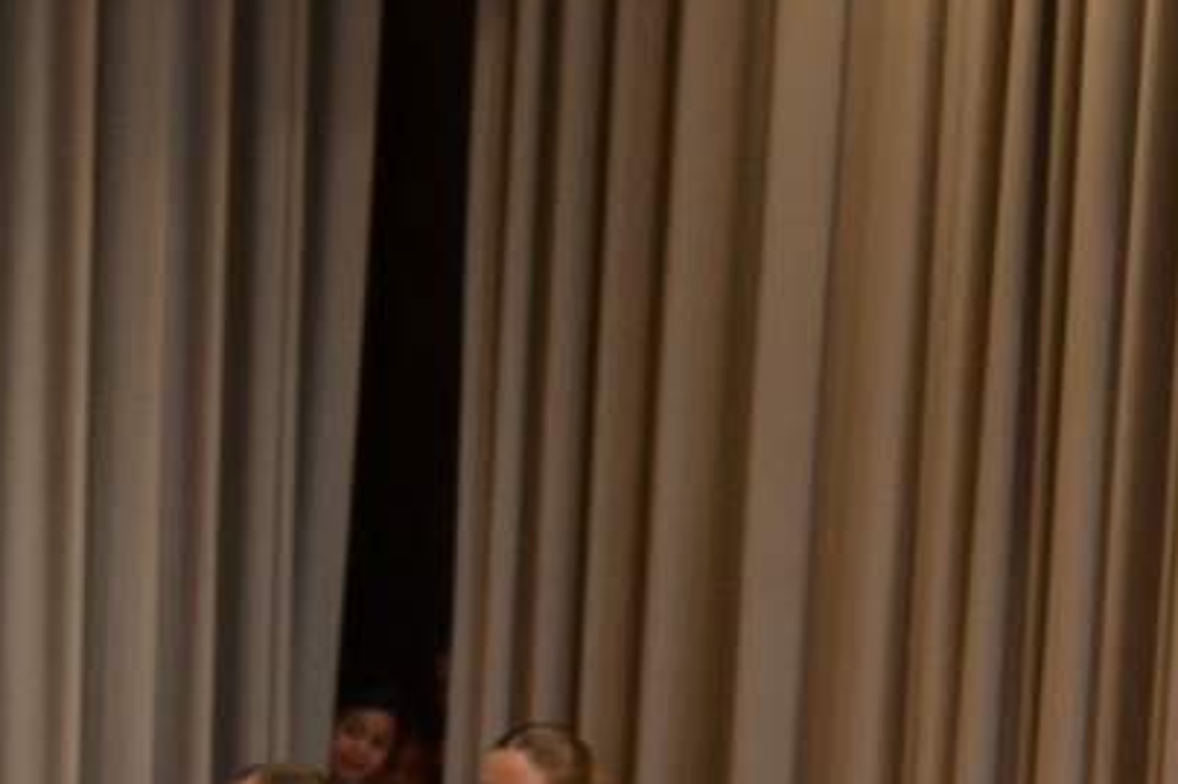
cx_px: 1974
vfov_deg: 6.1
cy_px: 1307
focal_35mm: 221
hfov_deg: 9.0
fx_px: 7213
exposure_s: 1/100
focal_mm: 29
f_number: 5
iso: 400
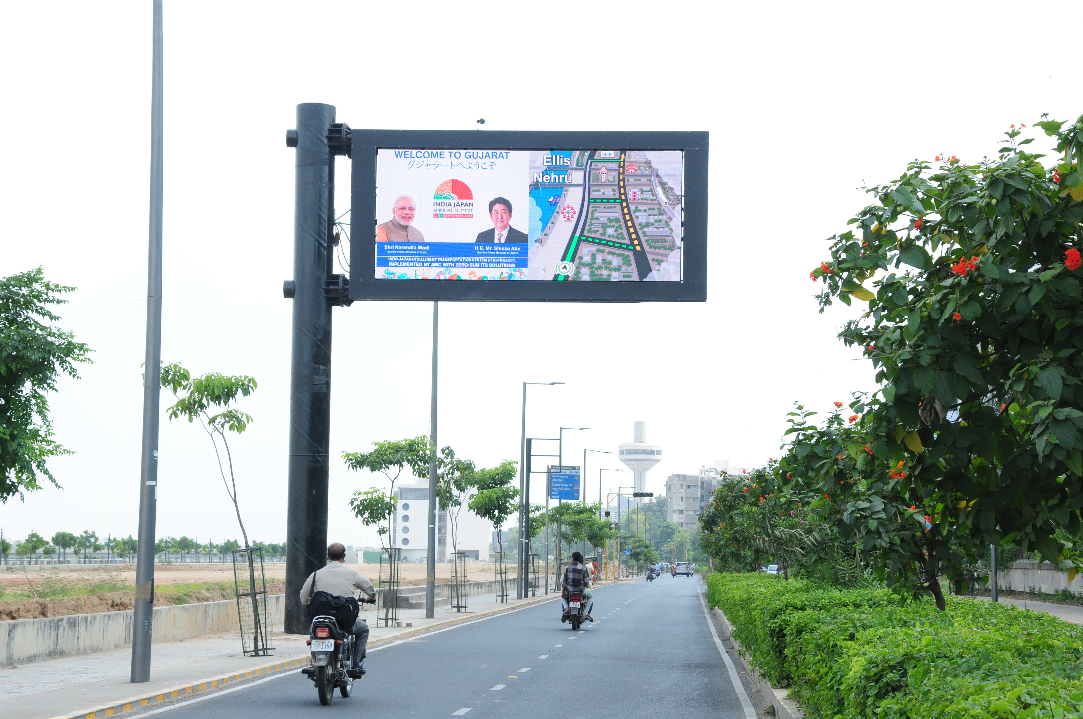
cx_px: 542
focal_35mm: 72
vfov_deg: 18.9
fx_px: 2163
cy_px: 360
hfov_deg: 28.1
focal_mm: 48
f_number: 9
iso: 400
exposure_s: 1/250
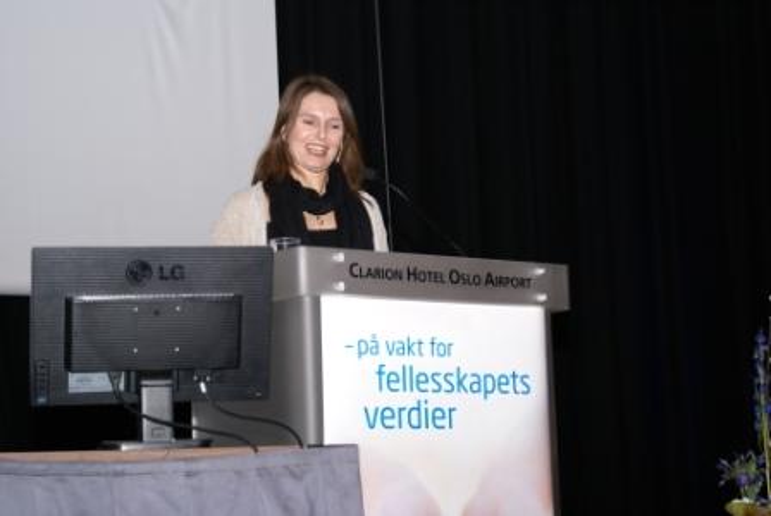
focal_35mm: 82
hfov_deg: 24.6
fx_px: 1769
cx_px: 386
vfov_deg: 16.6
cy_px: 258
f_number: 5.6
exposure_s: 1/80
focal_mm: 55
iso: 400
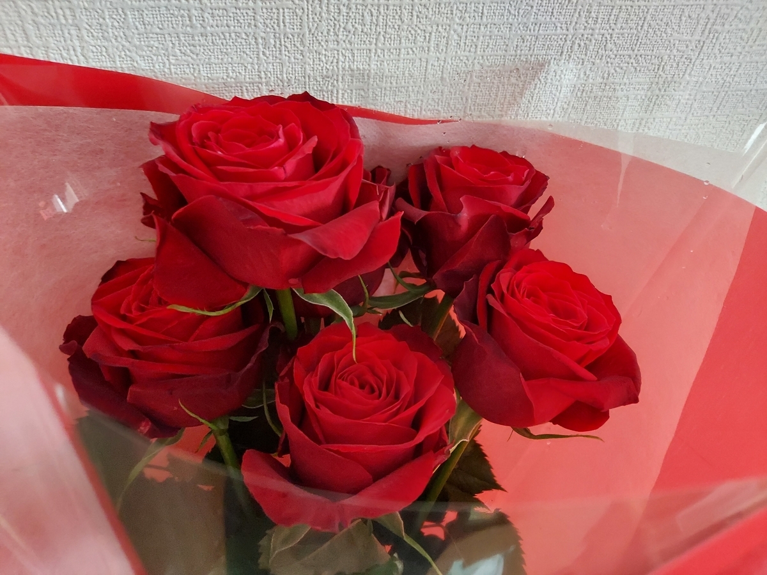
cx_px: 384
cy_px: 288
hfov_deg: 69.4
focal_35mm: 25
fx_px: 554
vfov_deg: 54.9
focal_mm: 4.6
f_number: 2
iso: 800
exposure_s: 1/20
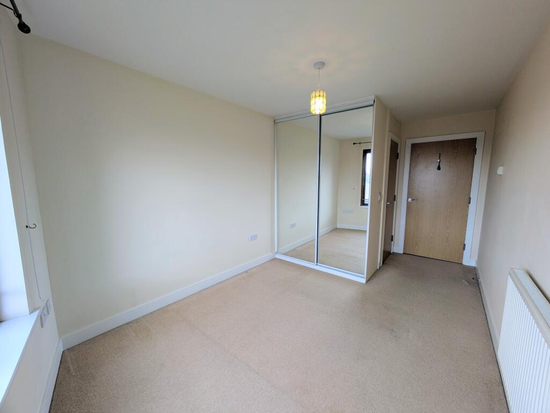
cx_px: 275
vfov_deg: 85.7
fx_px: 223
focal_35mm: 14
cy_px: 206
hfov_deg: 102.0
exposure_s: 1/50
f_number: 2.2
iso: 42
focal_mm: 1.83
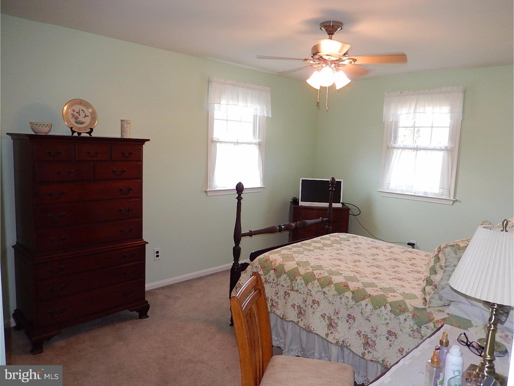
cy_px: 193
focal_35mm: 25
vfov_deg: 54.9
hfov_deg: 69.4
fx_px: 371
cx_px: 257
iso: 200
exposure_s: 1/30
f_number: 3.4
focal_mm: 4.5
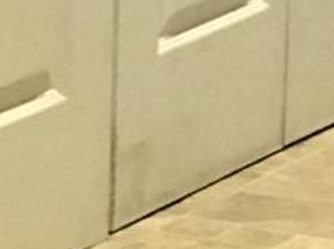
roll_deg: -0.5
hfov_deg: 3.9
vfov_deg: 2.9
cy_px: -212
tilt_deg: -10.8
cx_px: 86
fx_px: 4954
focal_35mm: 514
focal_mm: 6.6
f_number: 2.8
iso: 640
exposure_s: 1/60
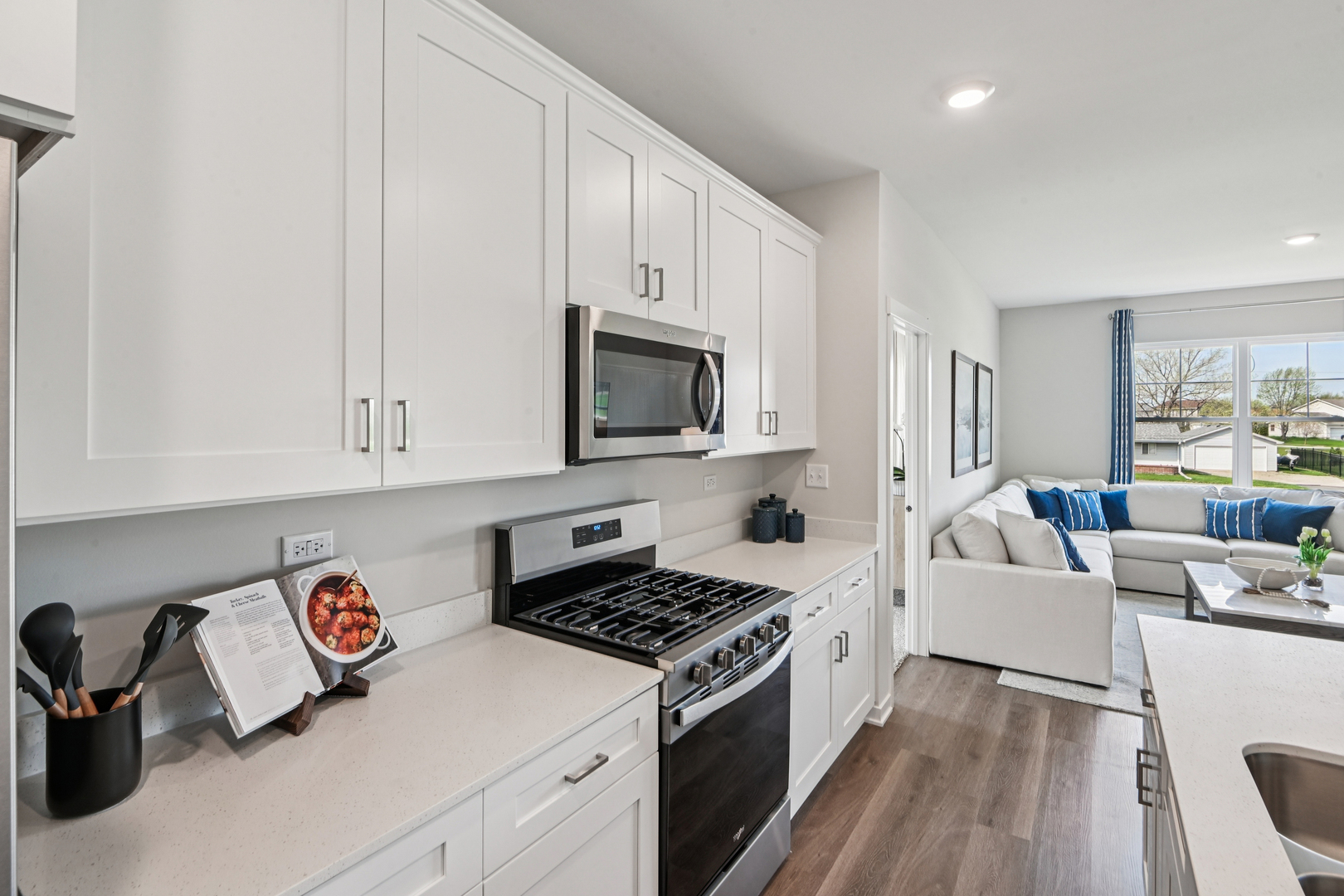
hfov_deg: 96.7
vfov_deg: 73.7
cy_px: 448
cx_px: 672
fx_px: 597
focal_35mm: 16
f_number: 13
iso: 400
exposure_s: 1/13
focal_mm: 16
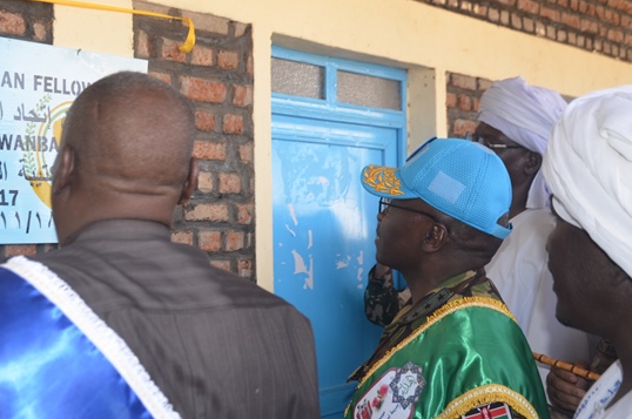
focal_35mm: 56
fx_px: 977
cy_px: 270
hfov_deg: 35.3
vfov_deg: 24.1
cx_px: 180
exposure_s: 1/80
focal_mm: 25
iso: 100
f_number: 4
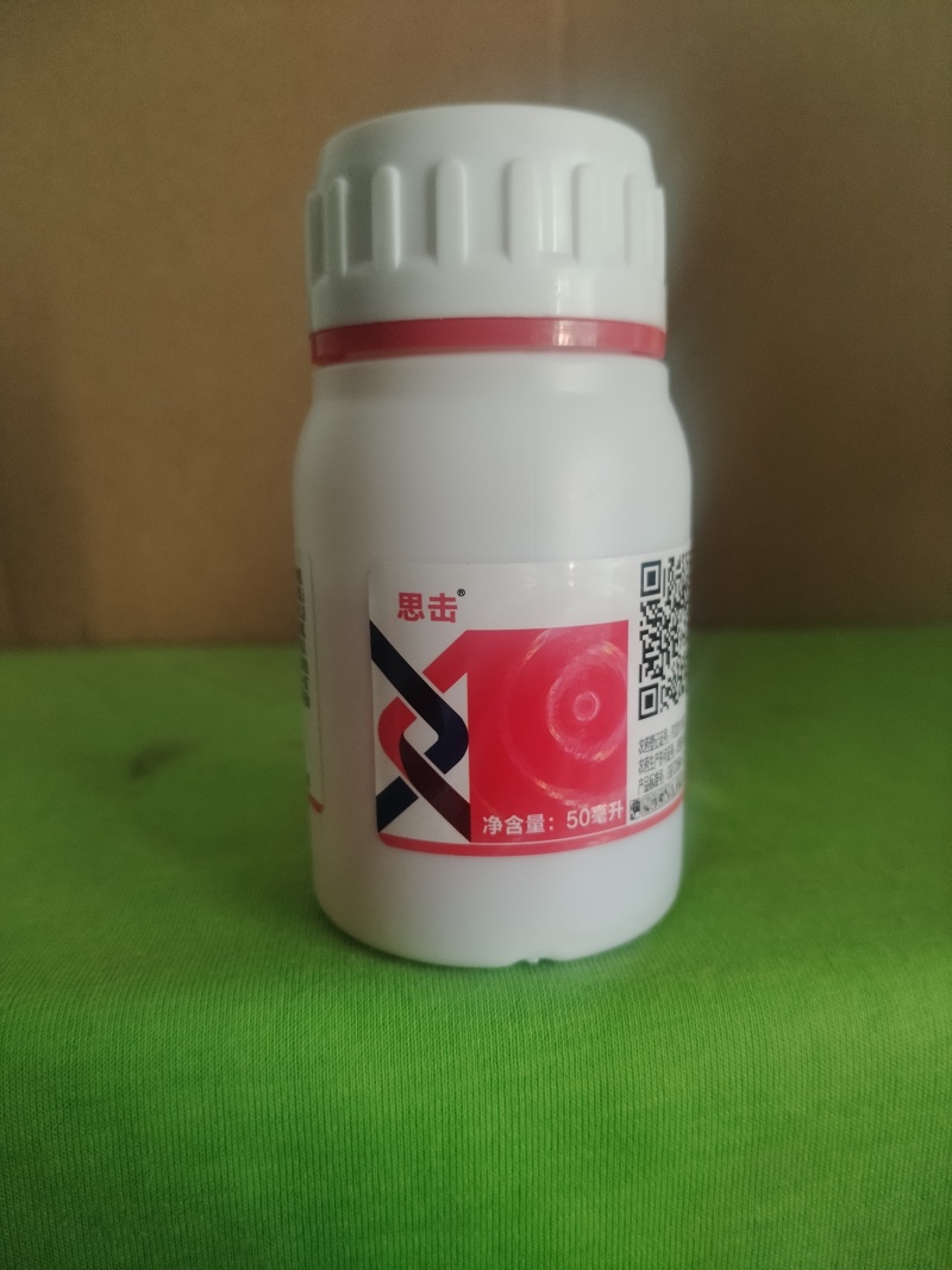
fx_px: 954
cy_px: 635
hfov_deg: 53.1
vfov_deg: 67.3
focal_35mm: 26
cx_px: 476
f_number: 1.8
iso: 590
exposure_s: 1/33.3
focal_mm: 4.25
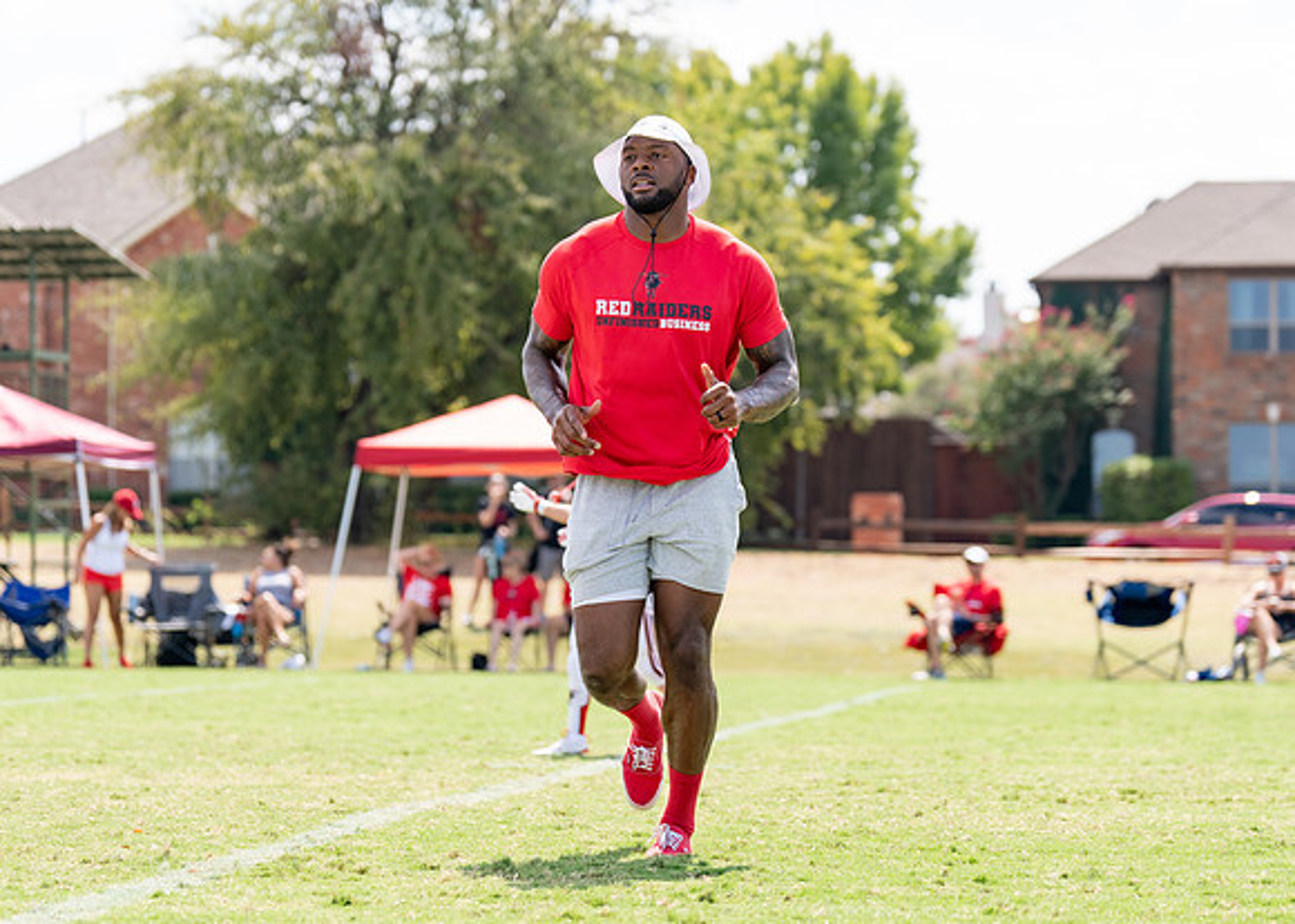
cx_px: 654
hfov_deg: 15.8
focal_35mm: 127
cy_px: 411
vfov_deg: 11.3
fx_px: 4652
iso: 200
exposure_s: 1/1600
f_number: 2.8
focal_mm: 95
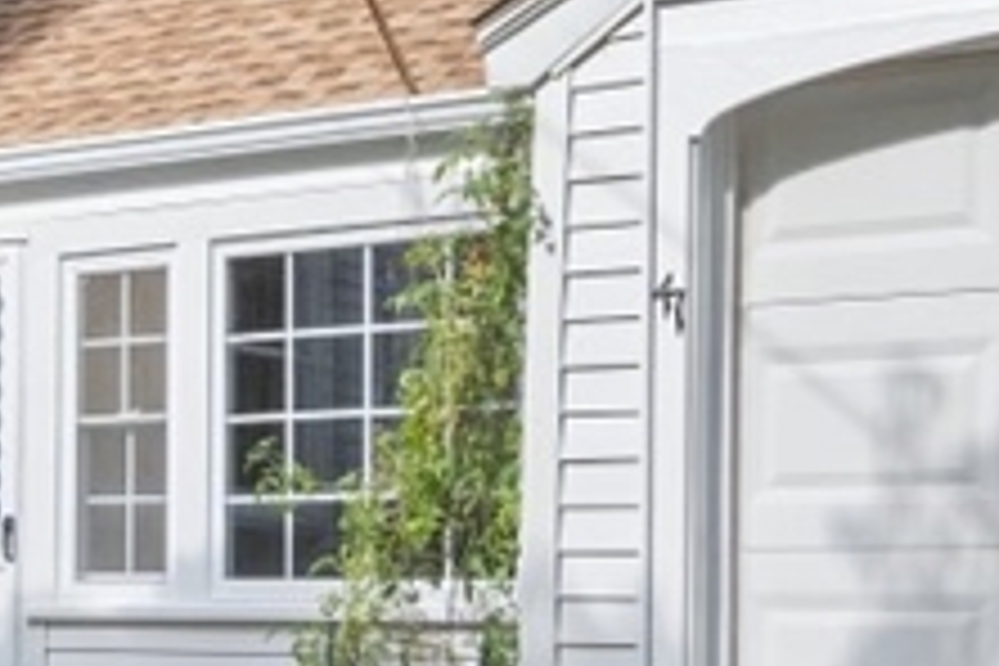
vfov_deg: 16.2
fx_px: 2303
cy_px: 632
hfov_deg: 24.0
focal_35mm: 83
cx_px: 180
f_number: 6.3
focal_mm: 12
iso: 640
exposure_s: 1/1250
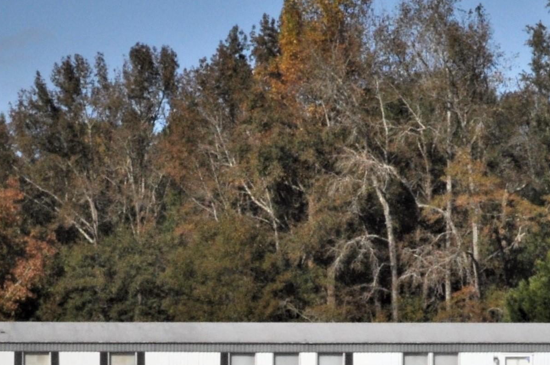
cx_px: 361
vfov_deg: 14.9
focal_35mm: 91
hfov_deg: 22.3
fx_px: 1388
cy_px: 279
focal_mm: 34
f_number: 32
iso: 560
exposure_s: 1/200
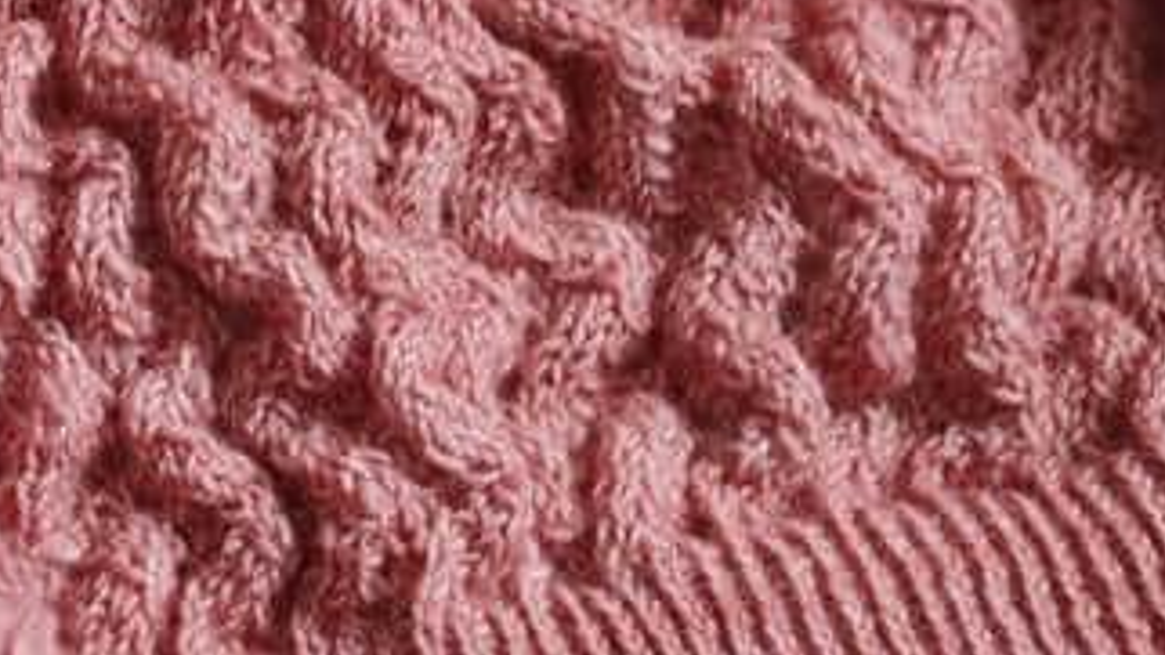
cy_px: 116
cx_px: -532
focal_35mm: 140
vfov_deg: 8.6
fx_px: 4324
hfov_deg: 14.4
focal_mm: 8.16
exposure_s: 1/50
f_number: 2
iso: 310
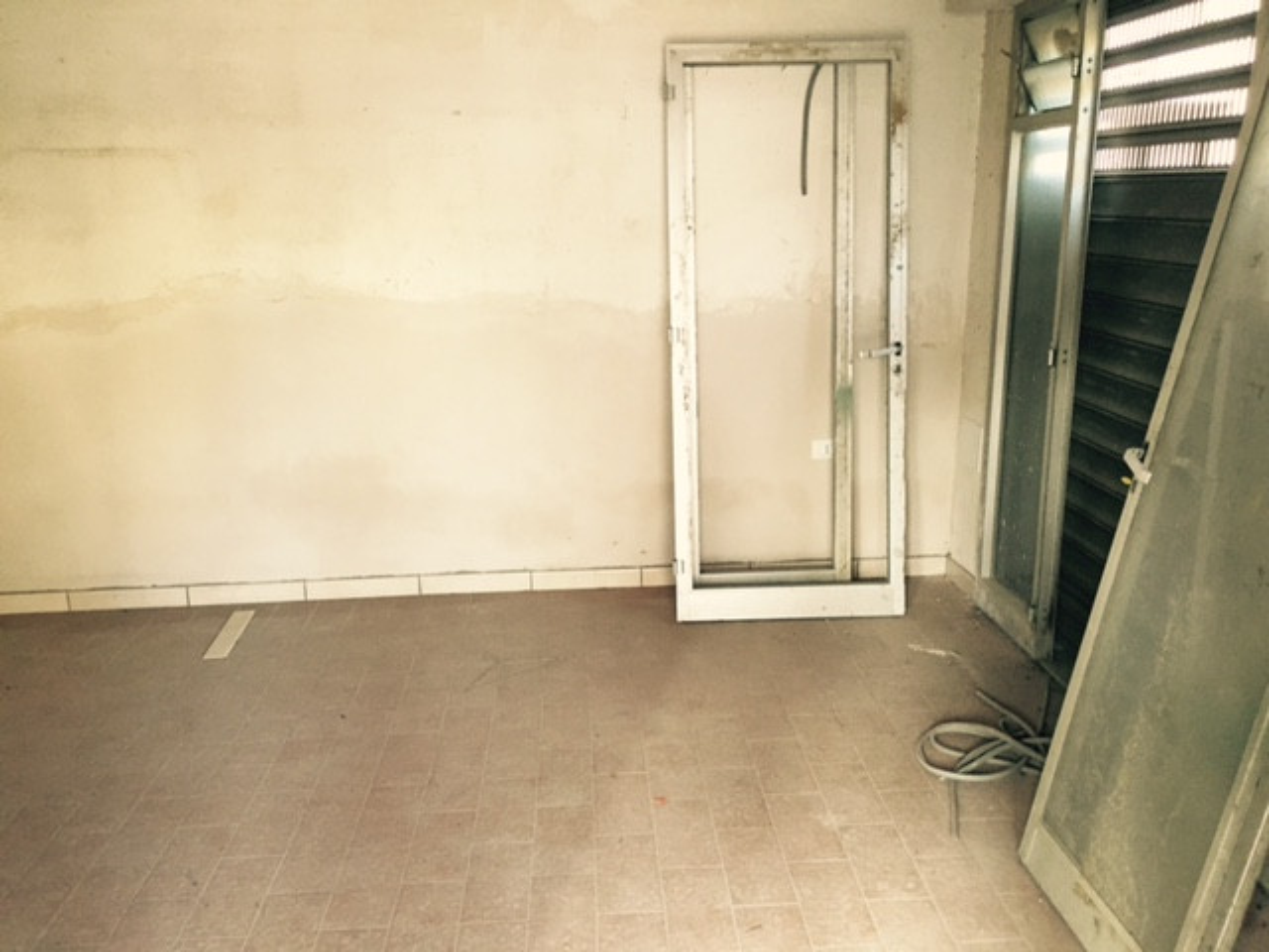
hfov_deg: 61.7
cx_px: 634
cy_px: 476
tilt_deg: -14.4
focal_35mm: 29
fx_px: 1063
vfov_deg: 48.2
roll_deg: +1.1
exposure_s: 1/30
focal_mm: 4.15
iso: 125
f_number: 2.2
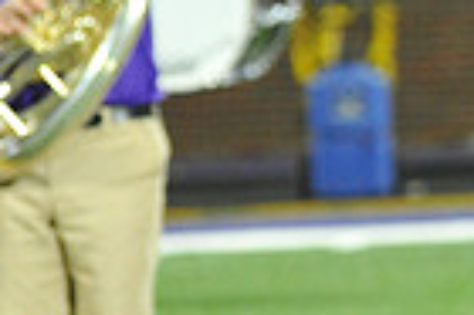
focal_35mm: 830
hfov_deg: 2.5
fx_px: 10915
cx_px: 901
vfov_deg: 1.7
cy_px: 125
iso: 5000
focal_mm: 200
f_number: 5.6
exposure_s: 1/250
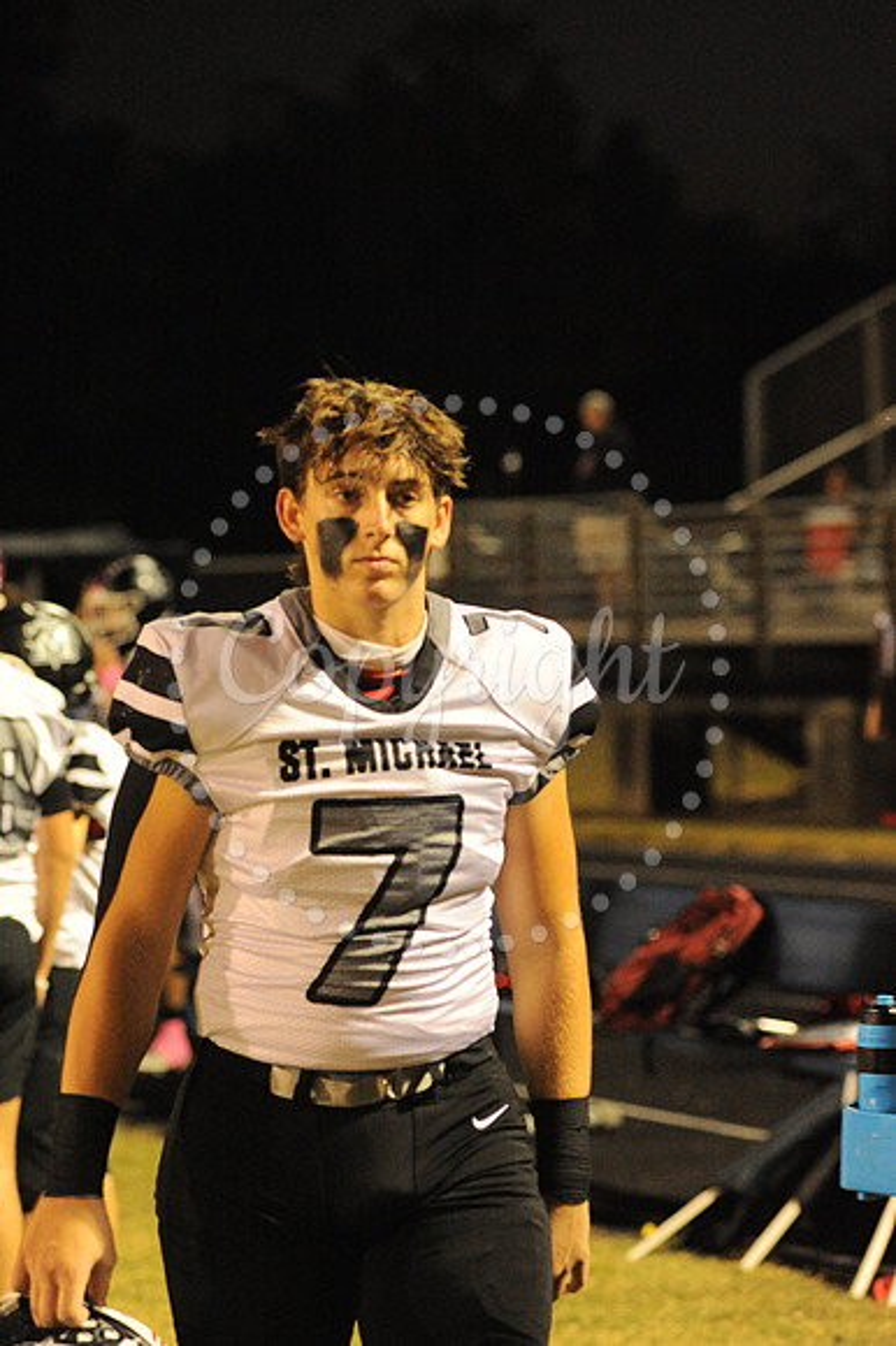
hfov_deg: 11.4
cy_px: 673
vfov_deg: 17.1
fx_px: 4485
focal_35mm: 120
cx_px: 448
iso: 6400
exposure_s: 1/200
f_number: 4.5
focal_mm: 120
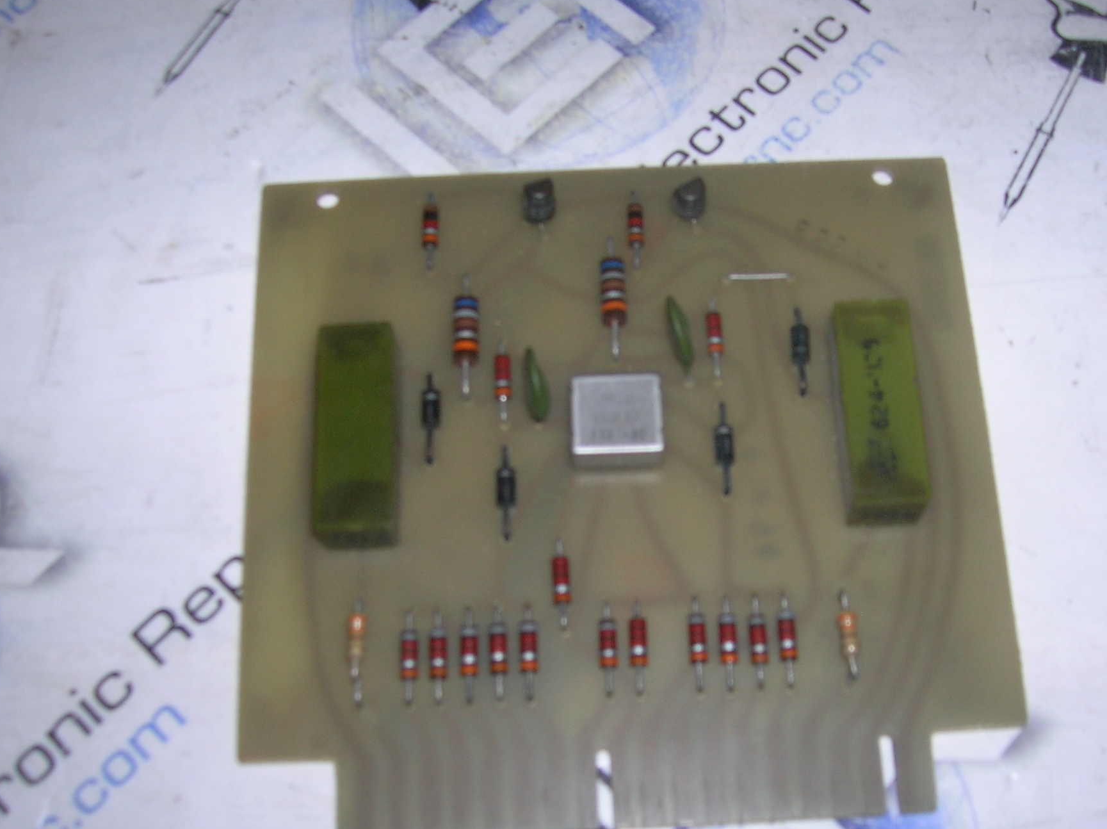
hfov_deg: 42.0
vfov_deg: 32.0
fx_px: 1438
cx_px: 641
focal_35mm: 45
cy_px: 504
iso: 50
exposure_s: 1/60.1
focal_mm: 5.7
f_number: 2.9
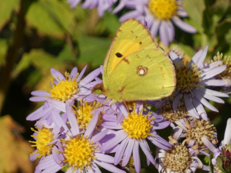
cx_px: 116
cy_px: 86
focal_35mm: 800
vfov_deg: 1.9
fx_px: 5339
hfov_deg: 2.5
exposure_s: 1/320
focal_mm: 143.4
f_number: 5.6
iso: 80
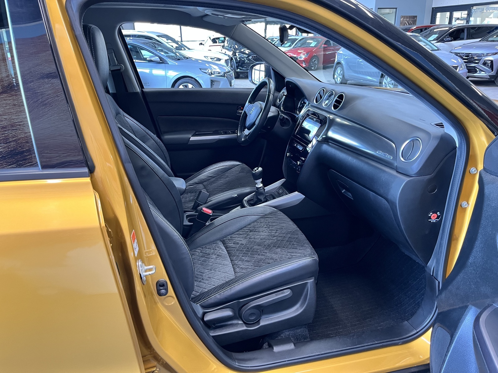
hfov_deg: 67.3
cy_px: 186
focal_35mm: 26
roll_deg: +0.5
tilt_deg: -22.3
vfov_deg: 53.1
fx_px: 374
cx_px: 249
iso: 200
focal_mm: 5.1
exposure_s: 1/60
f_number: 1.6
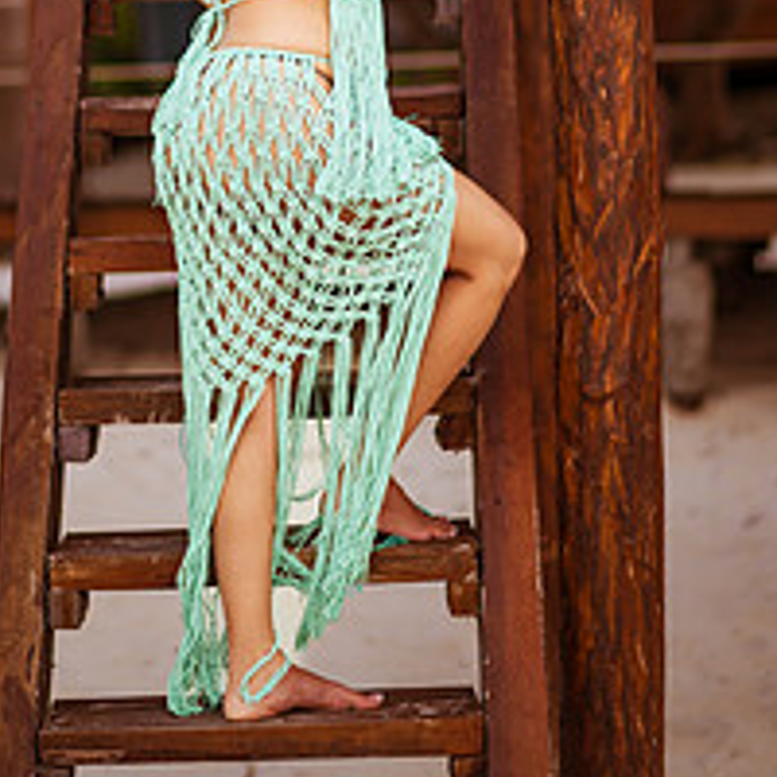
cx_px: 291
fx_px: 2819
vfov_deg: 15.5
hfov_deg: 15.7
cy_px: 43
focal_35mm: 111
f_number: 1.4
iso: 200
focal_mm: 58
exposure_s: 1/320
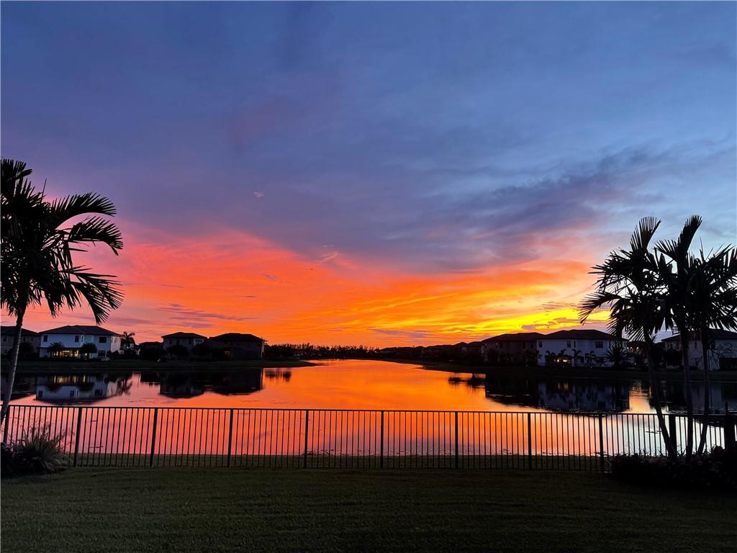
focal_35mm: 26
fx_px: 554
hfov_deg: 67.3
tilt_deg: +6.4
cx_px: 368
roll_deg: -0.7
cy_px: 276
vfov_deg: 53.1
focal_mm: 5.1
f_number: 1.6
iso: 100
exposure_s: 1/121
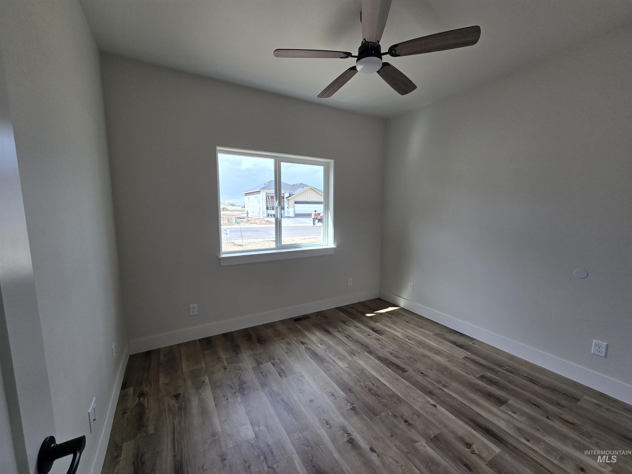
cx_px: 316
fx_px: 237
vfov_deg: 89.9
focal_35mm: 13
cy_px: 237
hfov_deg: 106.2
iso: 50
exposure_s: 1/270
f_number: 2.2
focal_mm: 2.2
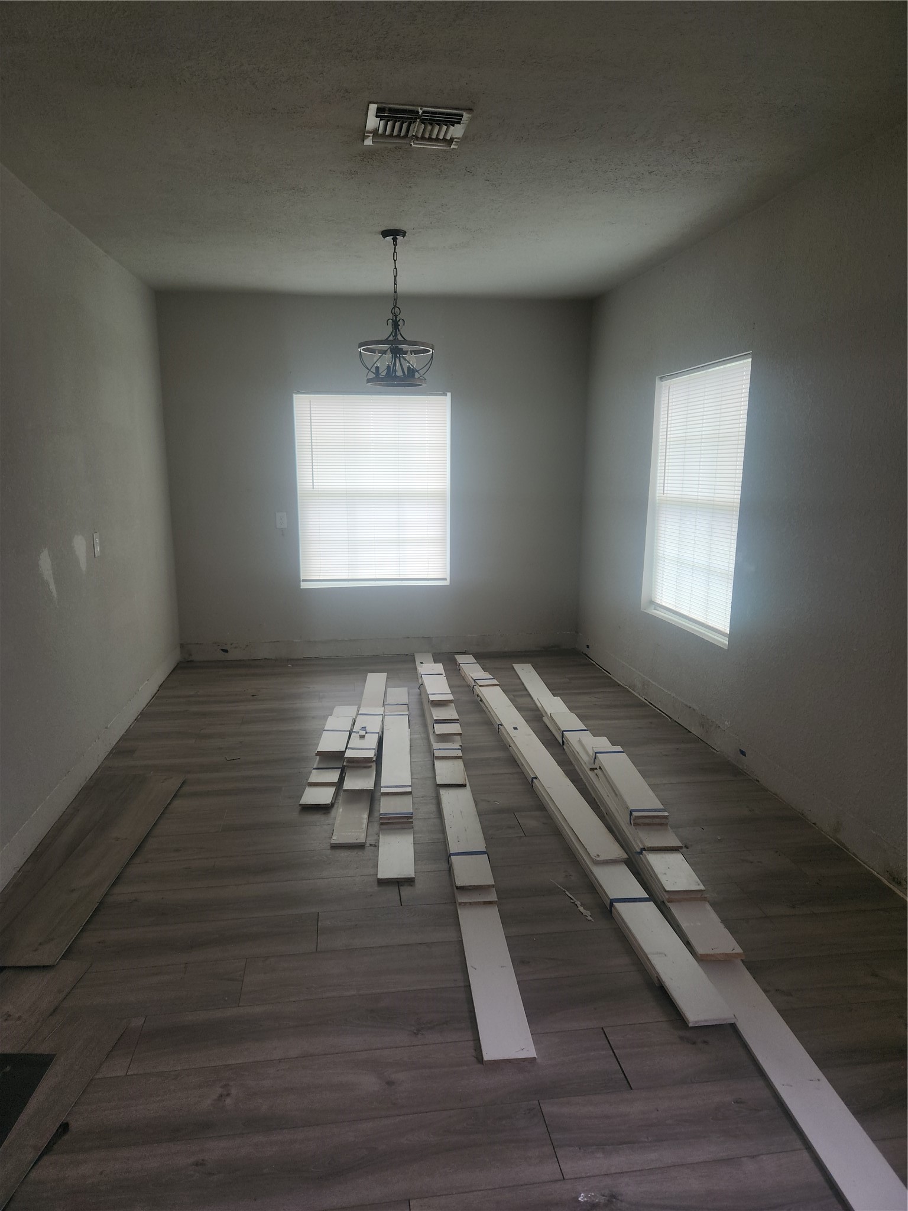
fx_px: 804
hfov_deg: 58.9
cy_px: 606
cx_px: 454
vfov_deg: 73.9
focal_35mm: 23
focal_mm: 5.4
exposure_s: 1/60
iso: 25
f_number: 1.8
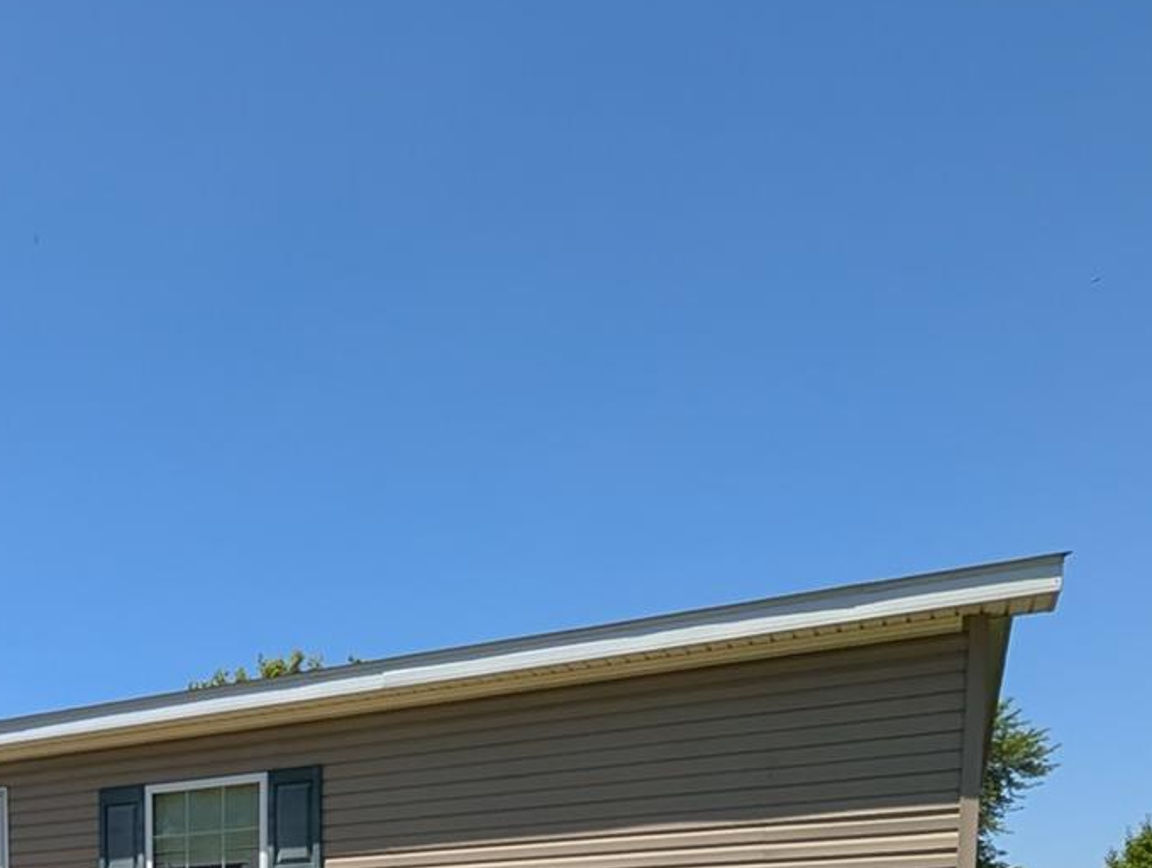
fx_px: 1200
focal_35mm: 36
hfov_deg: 44.4
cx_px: 27
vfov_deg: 31.1
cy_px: 1121
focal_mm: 2.02
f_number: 1.7
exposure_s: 1/3663
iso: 52
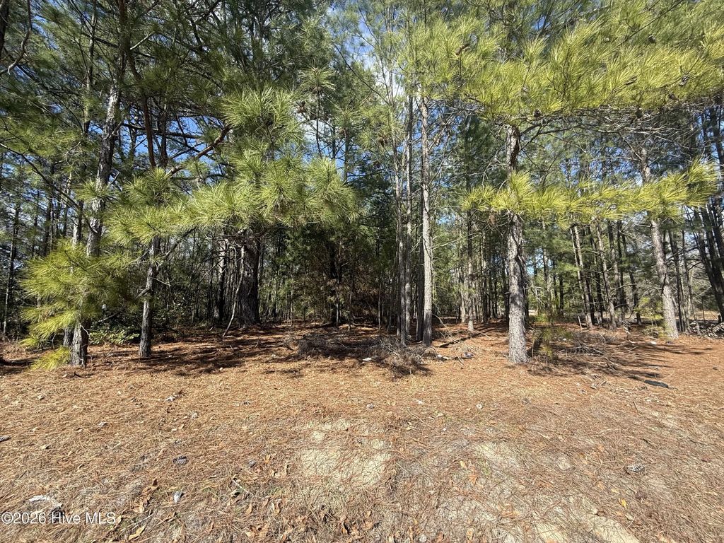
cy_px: 272
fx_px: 293
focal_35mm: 14
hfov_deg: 102.1
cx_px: 362
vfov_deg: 85.7
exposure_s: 1/607
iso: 50
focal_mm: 2.22
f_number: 2.2
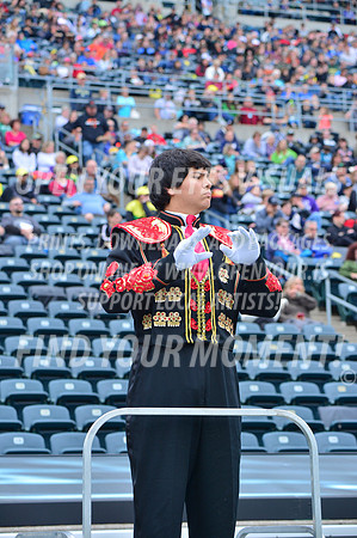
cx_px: 178
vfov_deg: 18.6
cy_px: 269
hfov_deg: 12.4
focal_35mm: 110
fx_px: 1640
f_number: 5.6
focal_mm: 110
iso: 200
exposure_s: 1/400
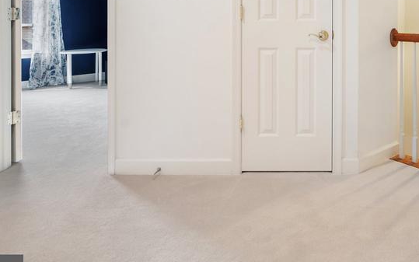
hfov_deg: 56.8
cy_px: 17
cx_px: 335
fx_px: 354
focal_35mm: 31
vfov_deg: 37.5
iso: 500
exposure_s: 1/1.67
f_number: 8
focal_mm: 16
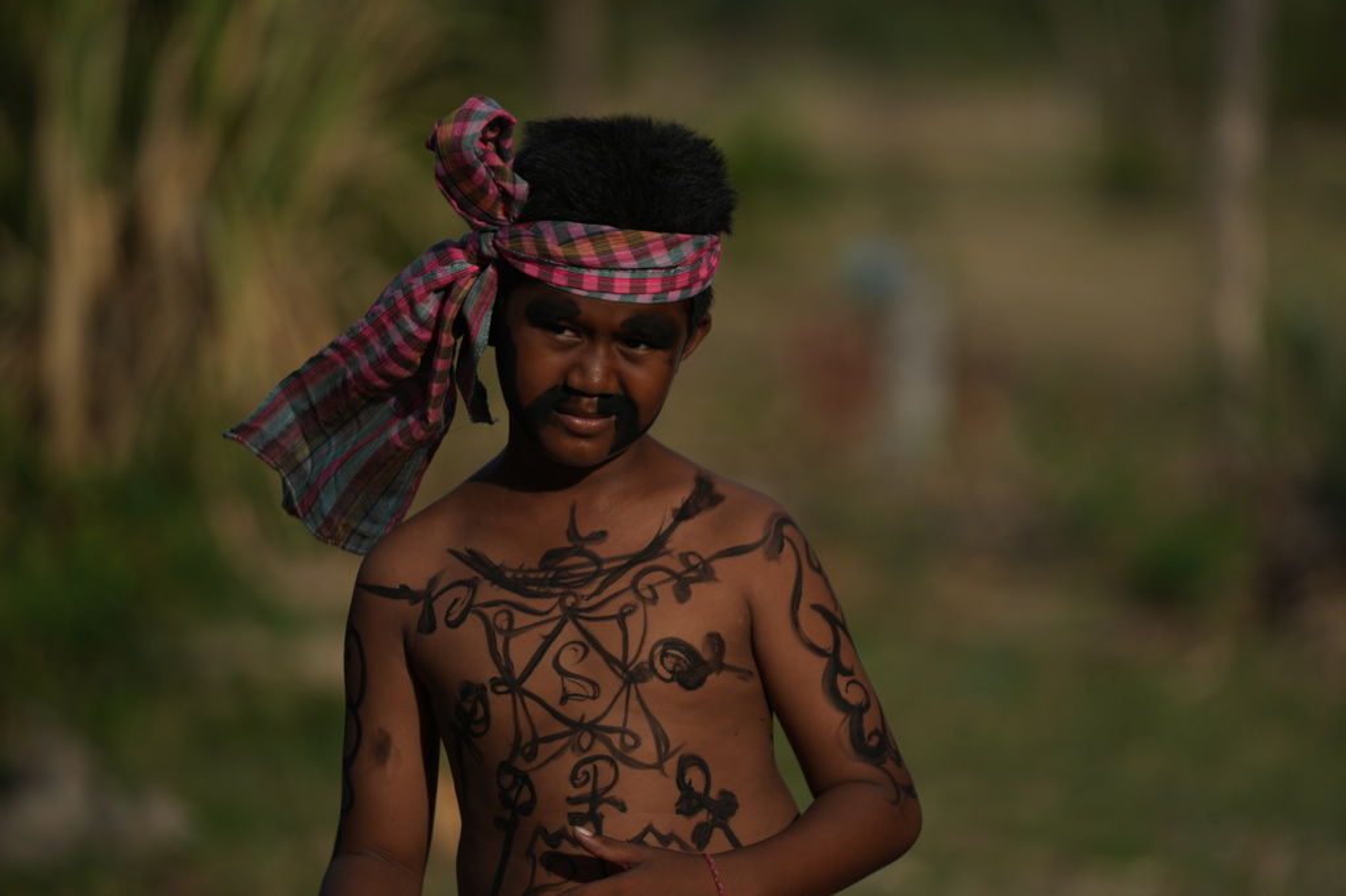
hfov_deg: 10.3
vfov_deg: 6.9
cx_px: 673
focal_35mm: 200
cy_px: 448
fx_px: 7475
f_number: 2.8
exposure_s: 1/3200
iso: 160
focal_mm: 200
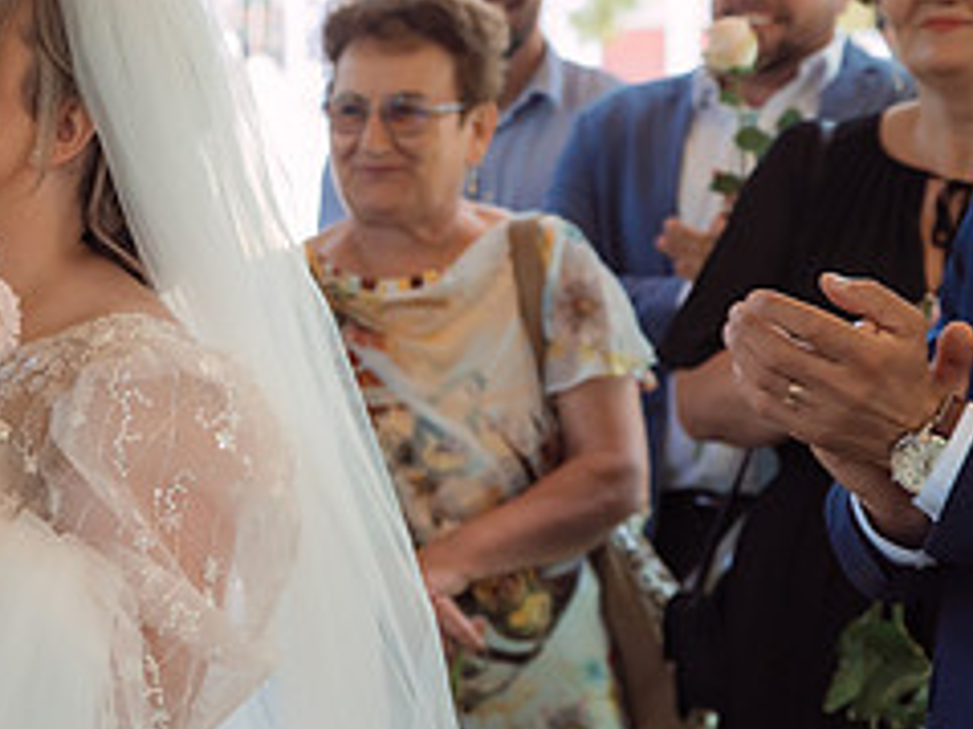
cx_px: 5
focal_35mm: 131
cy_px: 250
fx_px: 3680
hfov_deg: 14.8
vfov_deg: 11.3
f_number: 3.2
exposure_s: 1/200
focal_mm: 52
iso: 640
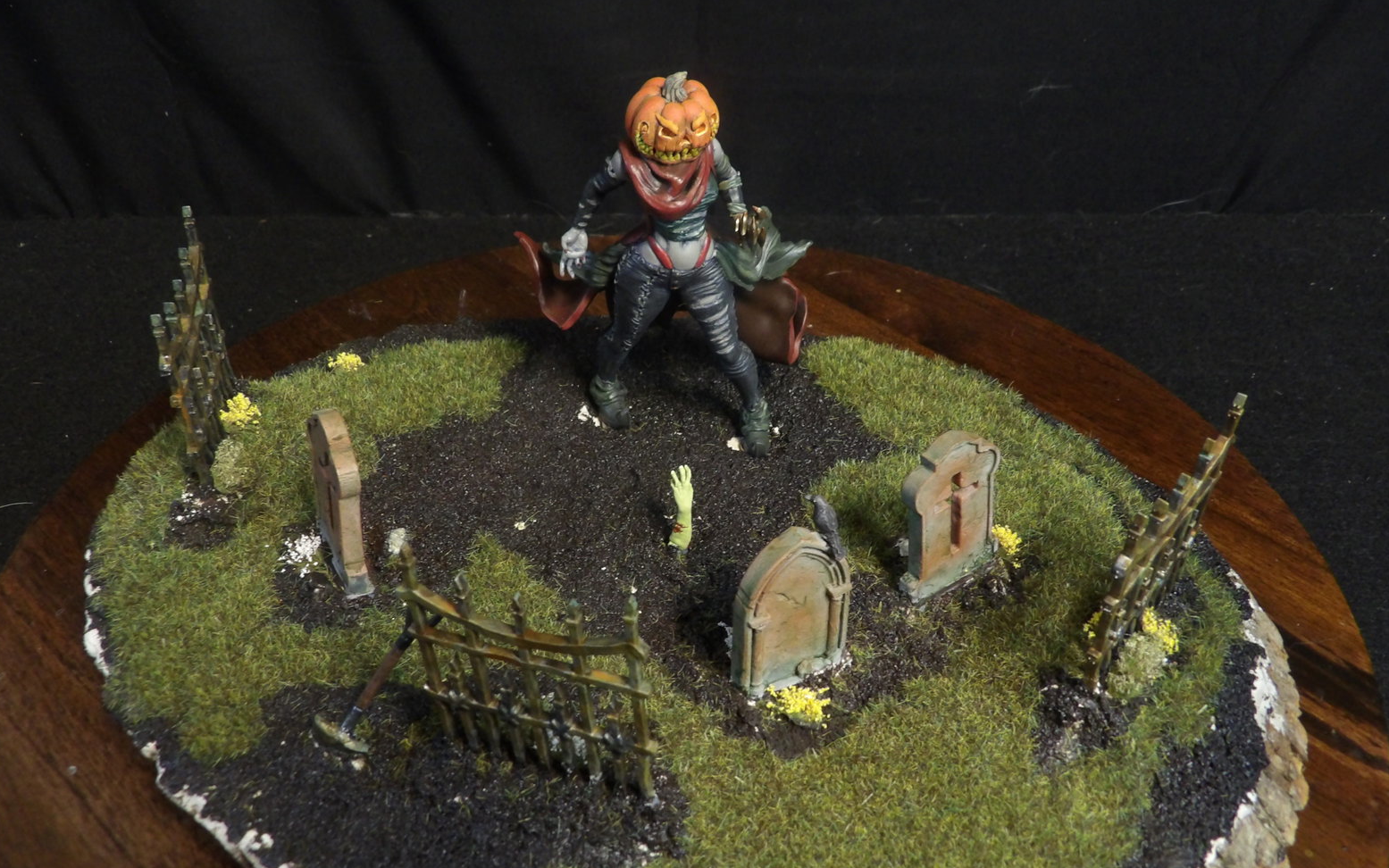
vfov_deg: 35.3
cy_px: 427
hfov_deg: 54.0
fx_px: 1363
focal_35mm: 36
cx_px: 676
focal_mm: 5.9
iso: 400
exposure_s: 1/4
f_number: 3.6
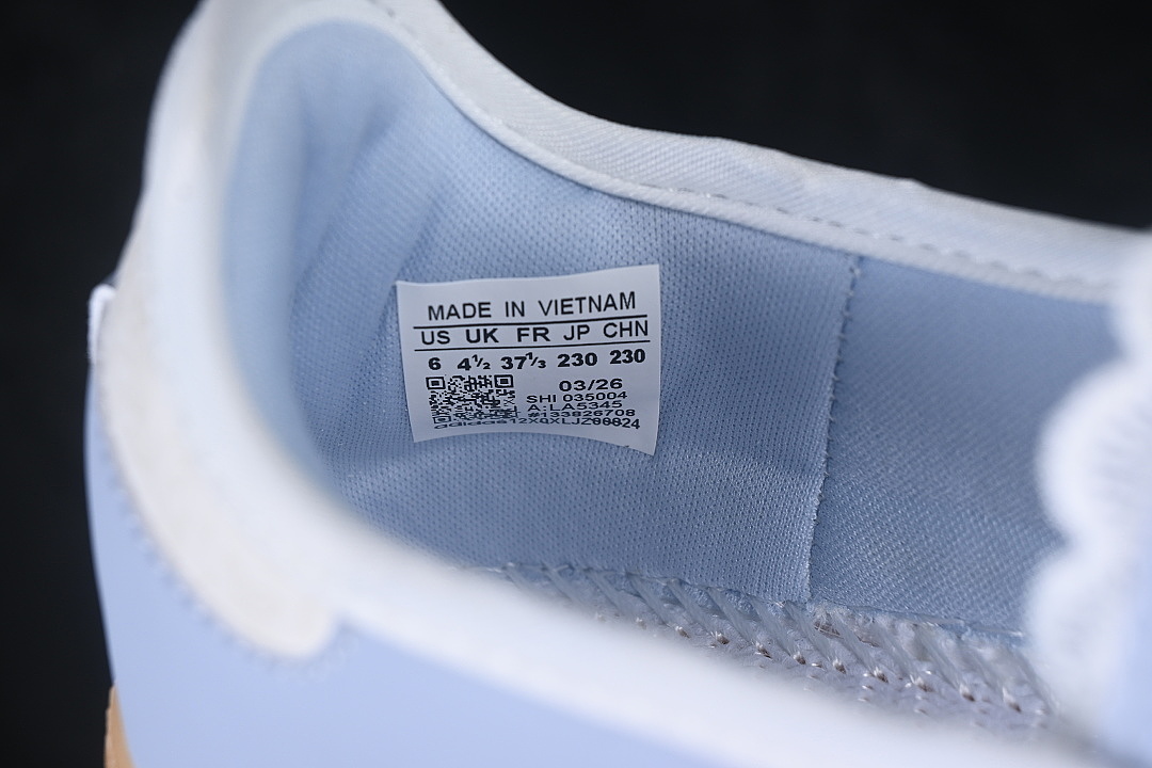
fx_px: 2400
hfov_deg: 27.0
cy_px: 384
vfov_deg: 18.2
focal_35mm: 75
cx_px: 576
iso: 160
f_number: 7.1
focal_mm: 50
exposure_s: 1/80
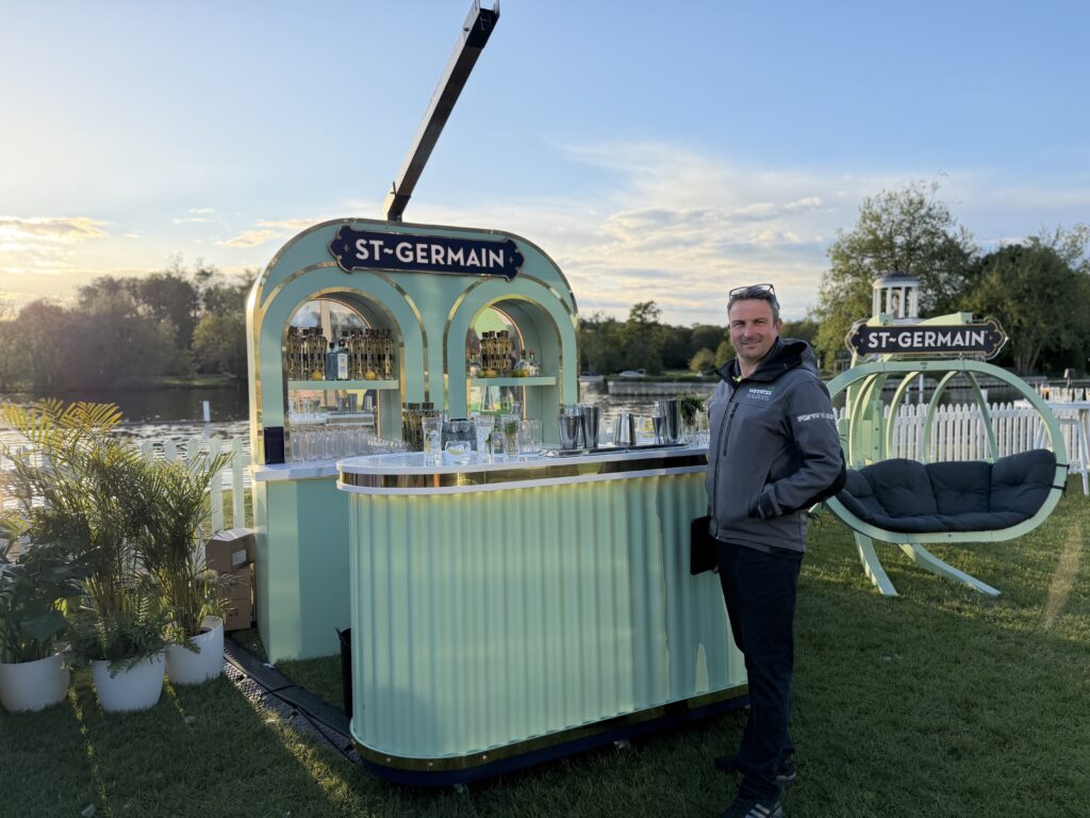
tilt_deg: -3.6
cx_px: 545
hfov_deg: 71.6
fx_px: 756
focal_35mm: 24
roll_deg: +0.7
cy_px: 409
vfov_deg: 56.8
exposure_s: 1/2445
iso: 100
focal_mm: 6.76
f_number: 1.78
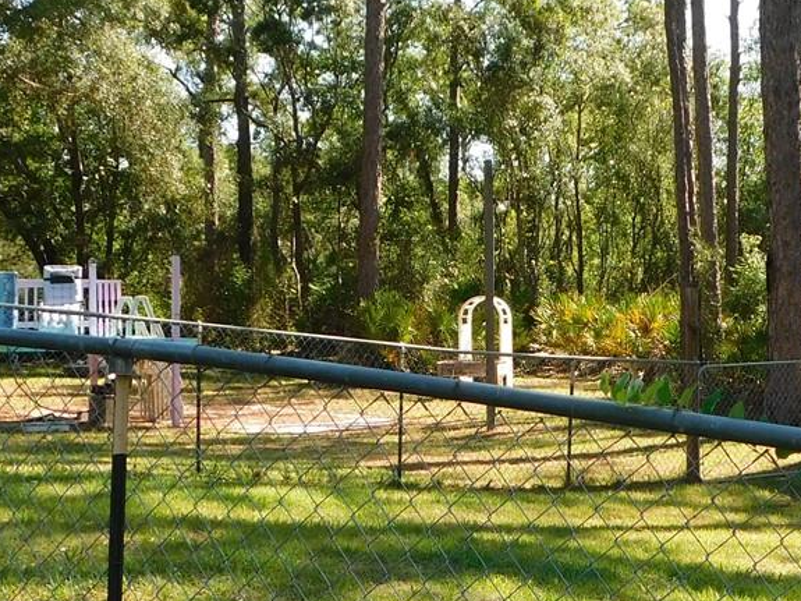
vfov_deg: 22.9
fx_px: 1481
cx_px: 454
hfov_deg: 30.2
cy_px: 317
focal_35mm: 64
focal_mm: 4
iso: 125
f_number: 3
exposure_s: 1/400
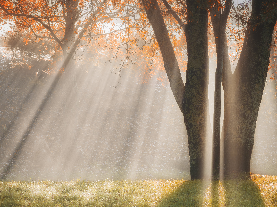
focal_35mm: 150
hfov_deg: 13.2
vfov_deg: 9.9
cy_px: 104
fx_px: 1200
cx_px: 138
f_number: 4
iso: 200
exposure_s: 1/100
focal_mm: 75
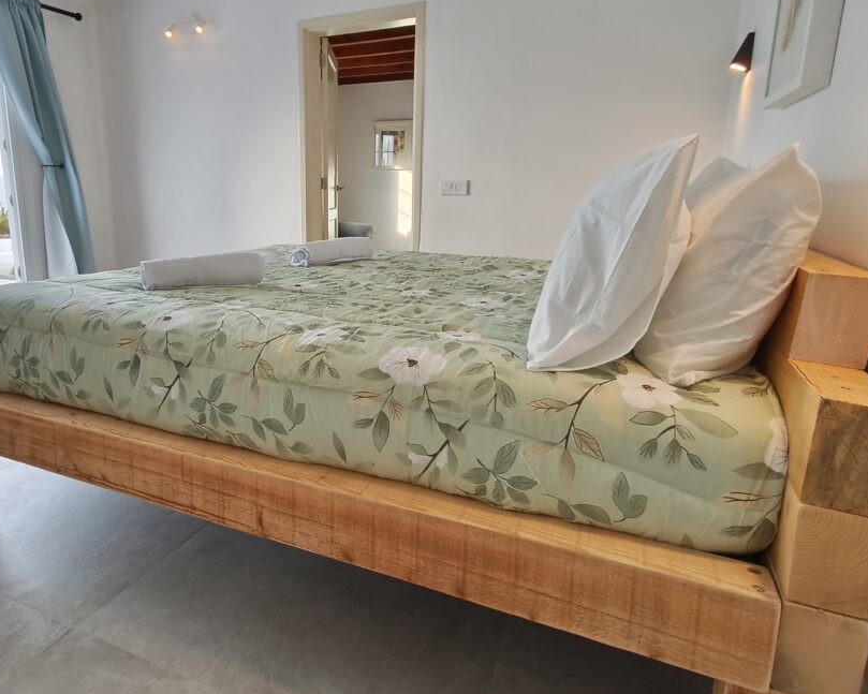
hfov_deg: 76.7
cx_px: 343
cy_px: 309
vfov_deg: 65.3
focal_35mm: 21
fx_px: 539
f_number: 2.2
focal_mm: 1.67
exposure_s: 1/50
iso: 125
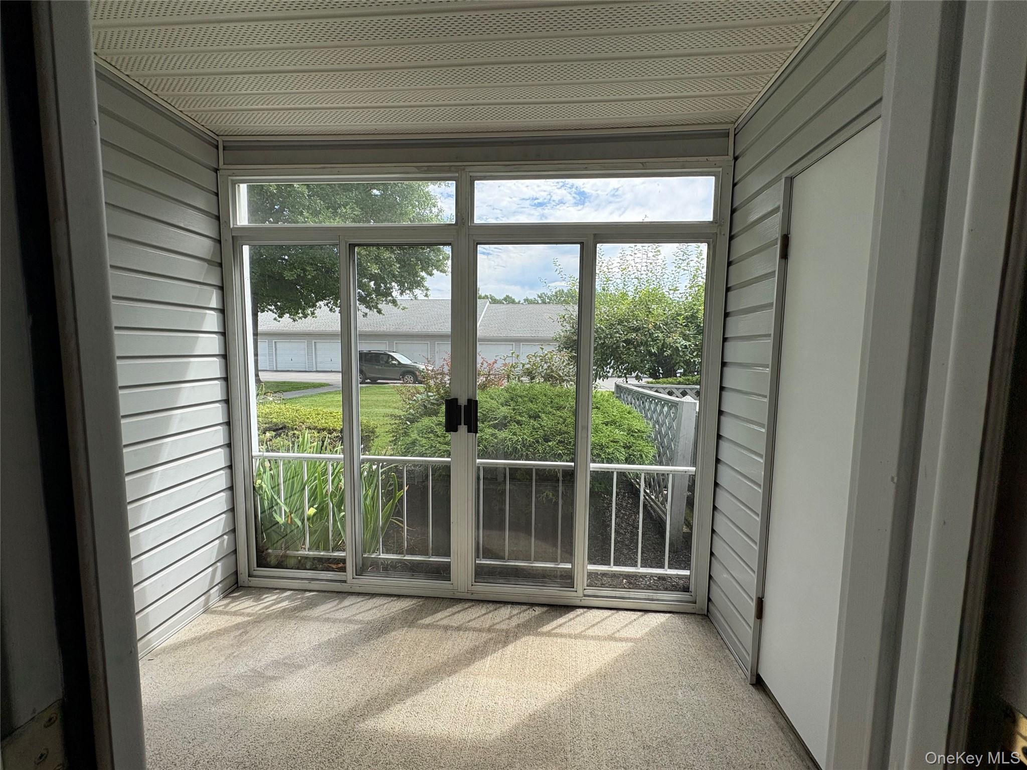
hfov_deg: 102.1
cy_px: 385
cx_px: 514
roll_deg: -0.2
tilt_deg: -3.7
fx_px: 415
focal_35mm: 14
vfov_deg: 85.7
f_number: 2.2
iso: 64
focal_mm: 2.22
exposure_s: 1/910
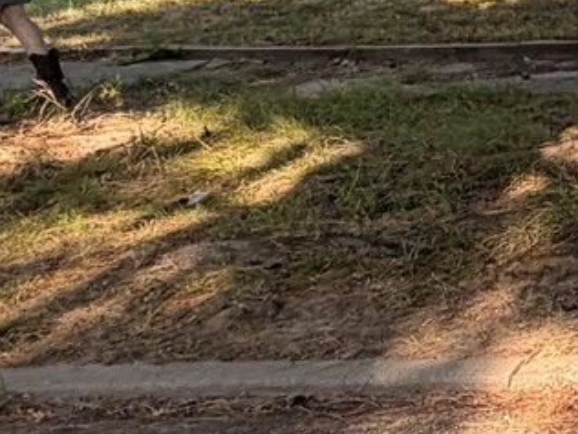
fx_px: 1419
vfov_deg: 16.4
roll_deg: +0.7
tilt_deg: +0.6
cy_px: -128
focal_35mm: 85
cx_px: 1052
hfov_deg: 18.1
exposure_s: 1/166
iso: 40
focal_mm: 2.22
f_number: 2.2
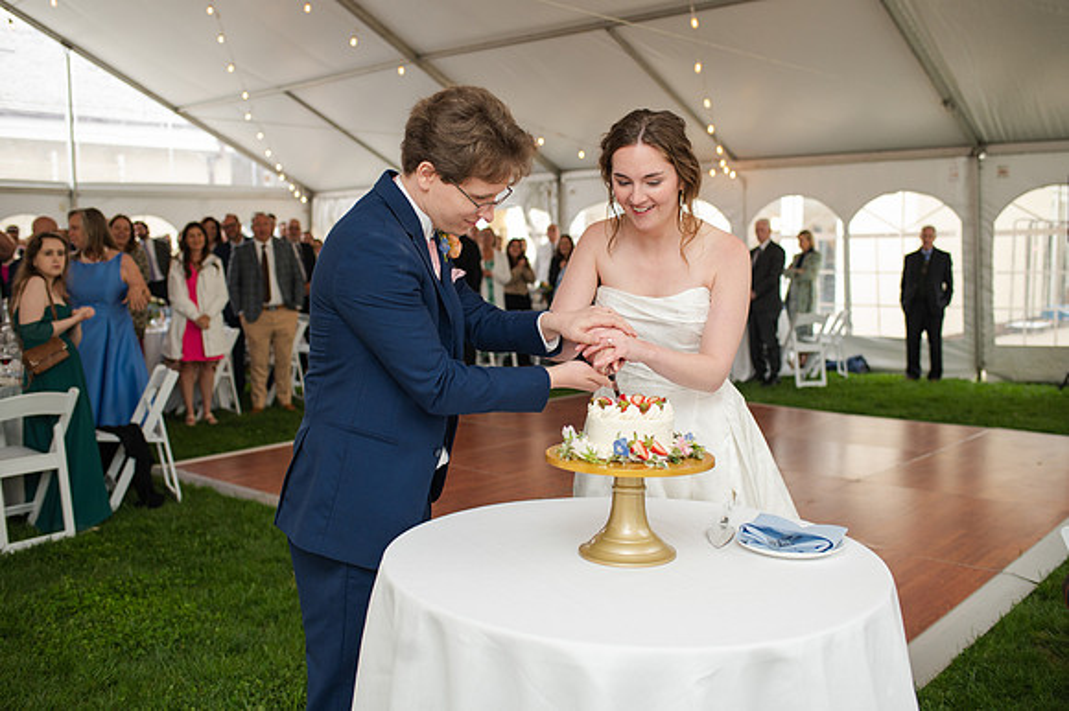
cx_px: 534
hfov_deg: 54.5
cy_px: 356
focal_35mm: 35
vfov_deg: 37.8
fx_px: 1039
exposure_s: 1/200
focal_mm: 35
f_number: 3.2
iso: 800
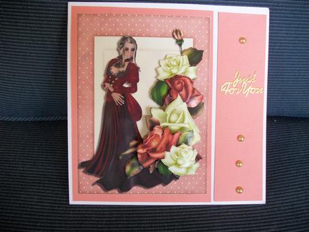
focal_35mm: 32
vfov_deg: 44.2
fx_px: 286
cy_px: 116
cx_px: 154
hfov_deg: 56.8
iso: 160
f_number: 2.9
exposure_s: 1/25
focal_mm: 5.7
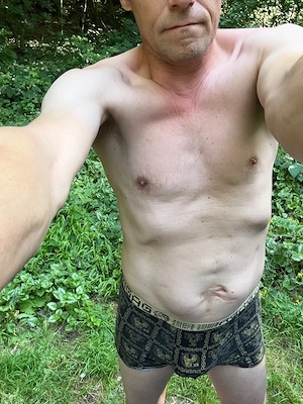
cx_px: 152
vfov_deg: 60.0
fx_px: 350
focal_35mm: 30
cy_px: 202
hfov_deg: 46.8
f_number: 2.2
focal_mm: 2.71
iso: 100
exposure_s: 1/66
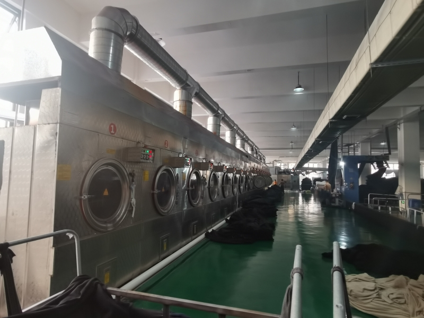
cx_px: 212
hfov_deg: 81.7
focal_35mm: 20
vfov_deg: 66.0
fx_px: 245
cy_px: 159
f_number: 2.2
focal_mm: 2.26
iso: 250
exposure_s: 1/100
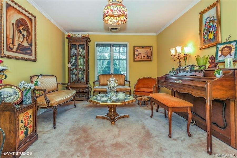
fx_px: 112
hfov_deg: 93.3
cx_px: 118
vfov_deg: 70.4
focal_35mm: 17
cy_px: 79
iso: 400
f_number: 5.6
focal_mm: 17
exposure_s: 1/50
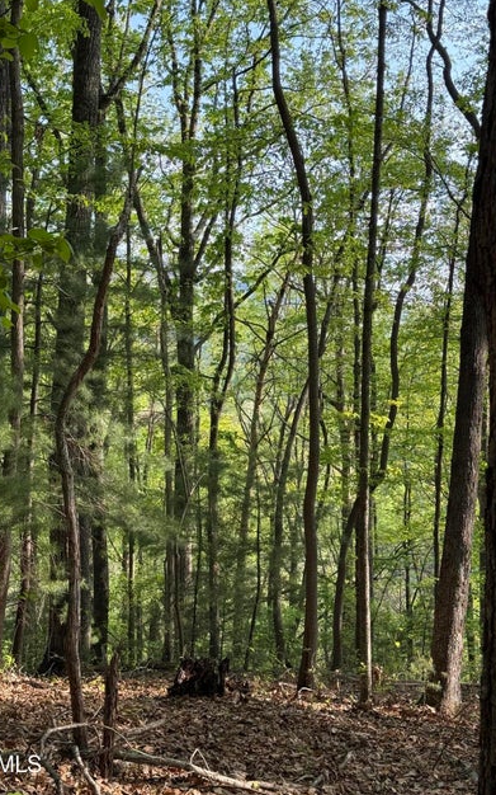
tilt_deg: -0.5
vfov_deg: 38.9
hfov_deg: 24.9
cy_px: 395
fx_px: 1125
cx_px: 246
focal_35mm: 52
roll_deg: +0.9
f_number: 1.78
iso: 80
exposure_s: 1/570
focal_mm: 6.76
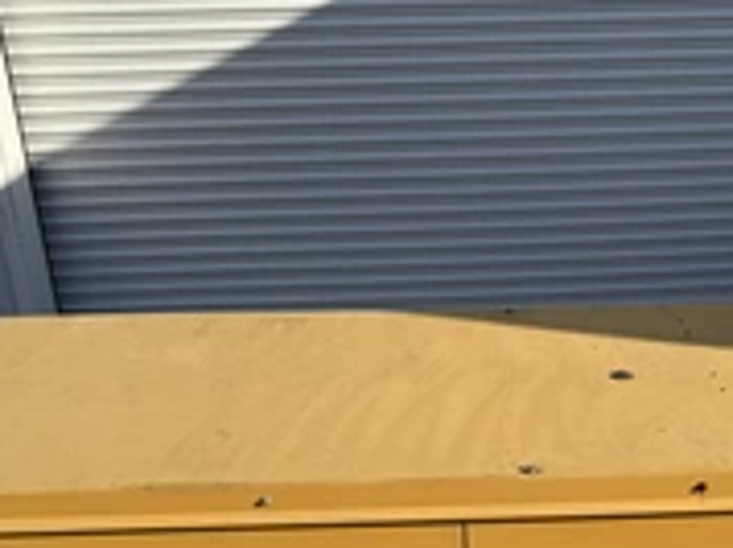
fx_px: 1142
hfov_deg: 34.9
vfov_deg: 25.4
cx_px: 539
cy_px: 569
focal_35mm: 54
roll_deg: +0.1
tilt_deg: -26.4
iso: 80
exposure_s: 1/5319
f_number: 1.78
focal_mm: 6.76
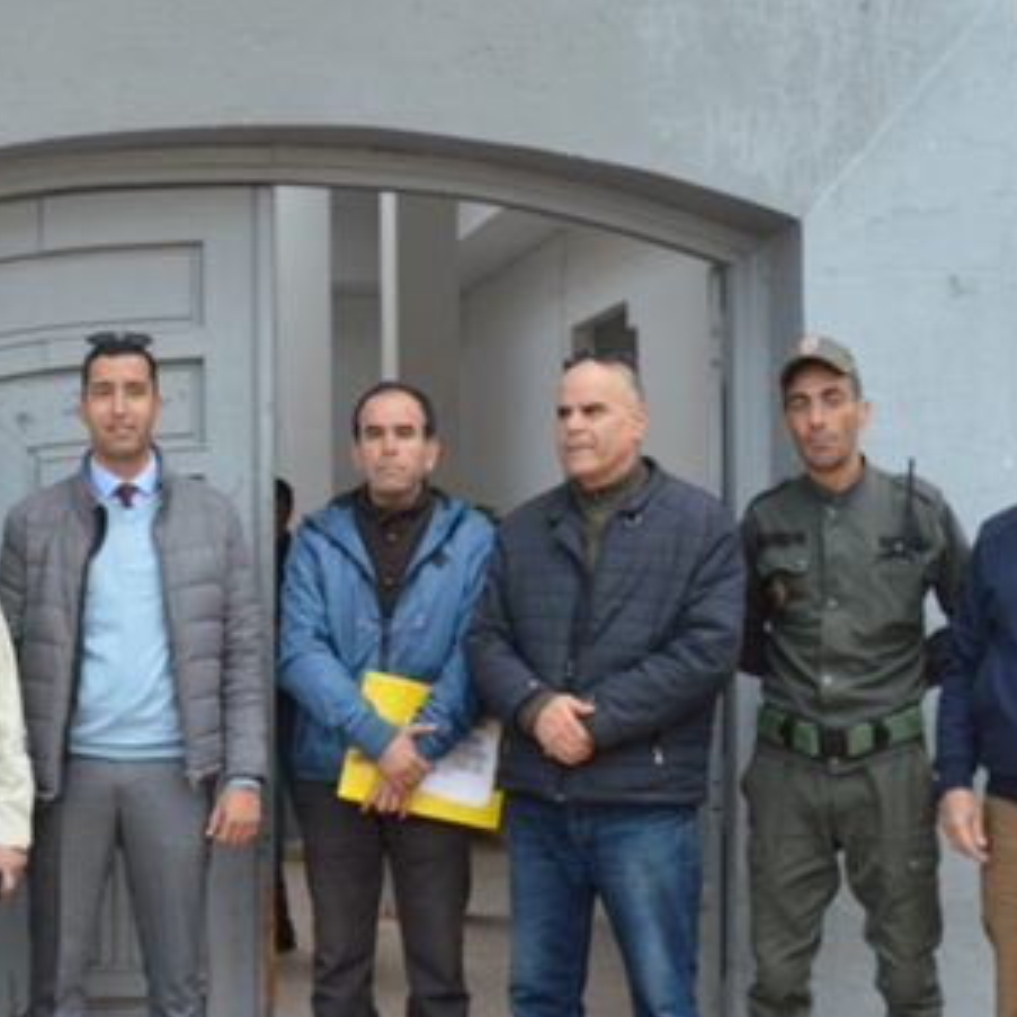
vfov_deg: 26.6
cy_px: 725
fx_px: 2128
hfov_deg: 26.1
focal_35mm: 64
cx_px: 135
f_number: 5.6
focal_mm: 21
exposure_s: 1/125
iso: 400
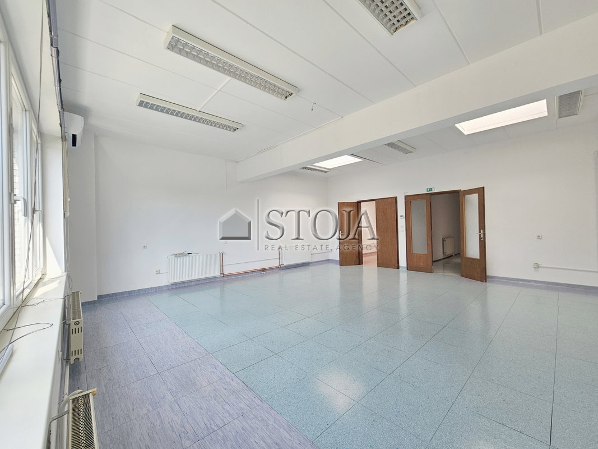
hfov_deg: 106.2
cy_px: 224
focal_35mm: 13
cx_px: 299
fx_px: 225
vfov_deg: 89.9
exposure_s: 1/234
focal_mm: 2.2
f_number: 2.2
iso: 50
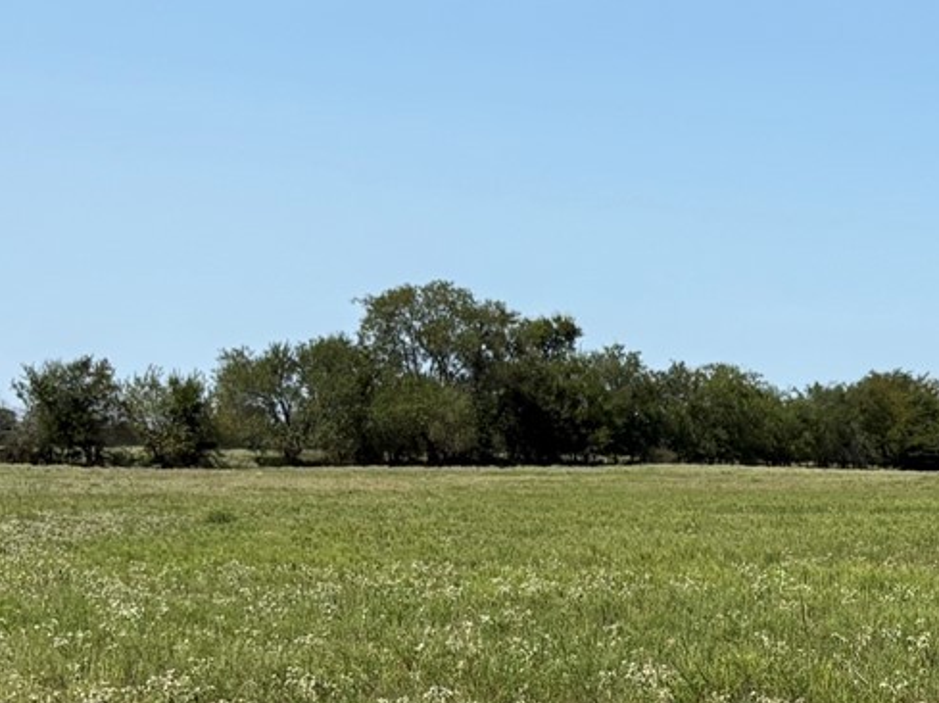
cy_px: 607
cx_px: 1319
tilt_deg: -1.7
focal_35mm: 109
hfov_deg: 16.7
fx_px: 2955
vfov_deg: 13.5
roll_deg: -0.8
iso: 50
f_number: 1.6
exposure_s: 1/4329
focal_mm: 5.96
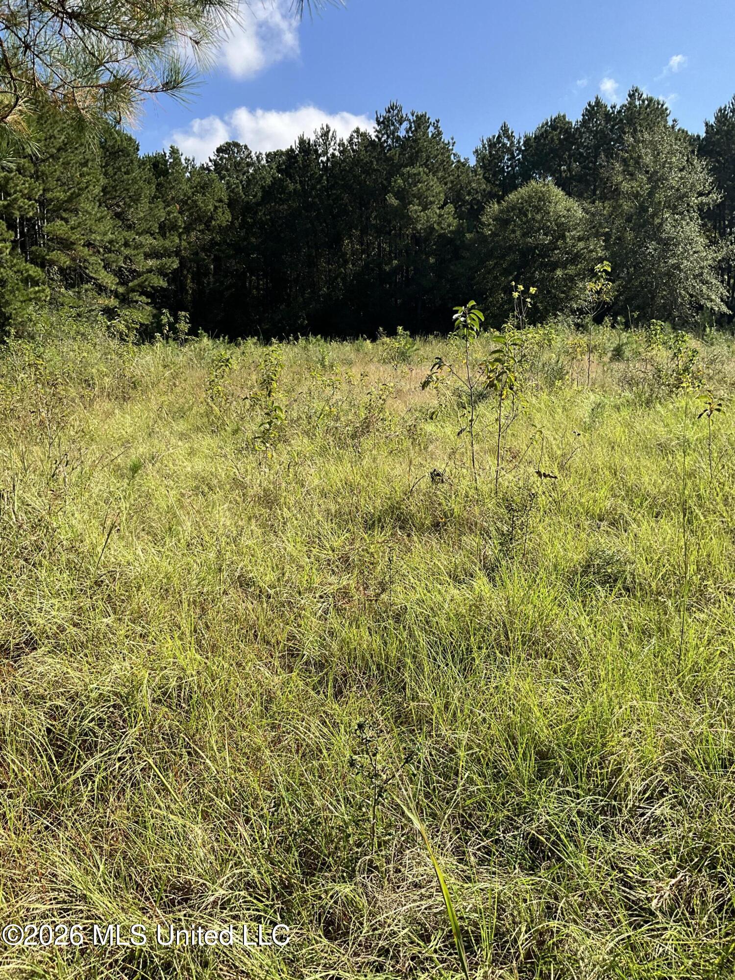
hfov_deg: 48.2
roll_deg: +2.3
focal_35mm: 29
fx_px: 821
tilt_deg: -8.9
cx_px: 368
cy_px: 490
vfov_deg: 61.7
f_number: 1.8
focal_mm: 3
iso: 25
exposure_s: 1/1076
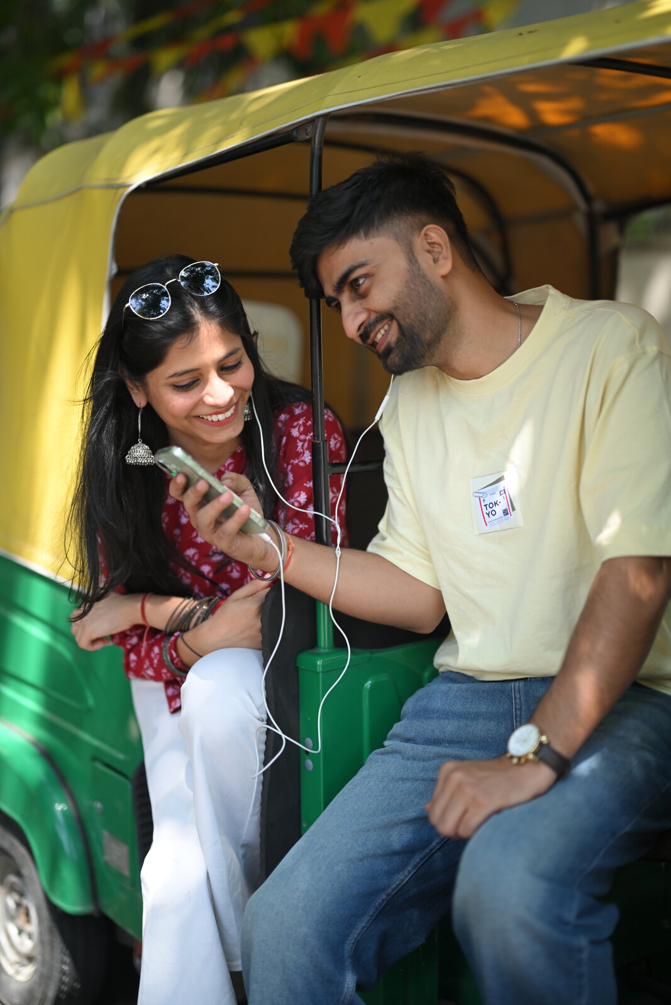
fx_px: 1398
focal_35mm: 50
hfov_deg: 27.0
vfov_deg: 39.6
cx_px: 336
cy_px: 502
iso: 250
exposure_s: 1/500
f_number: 1.2
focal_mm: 50
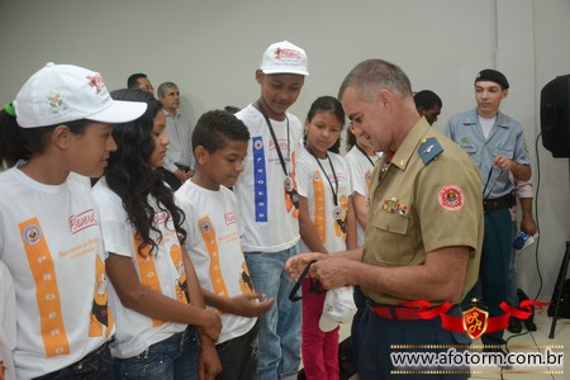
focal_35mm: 33
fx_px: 522
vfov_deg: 40.0
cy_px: 190
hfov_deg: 57.2
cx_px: 285
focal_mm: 22
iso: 1600
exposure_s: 1/80
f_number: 3.8
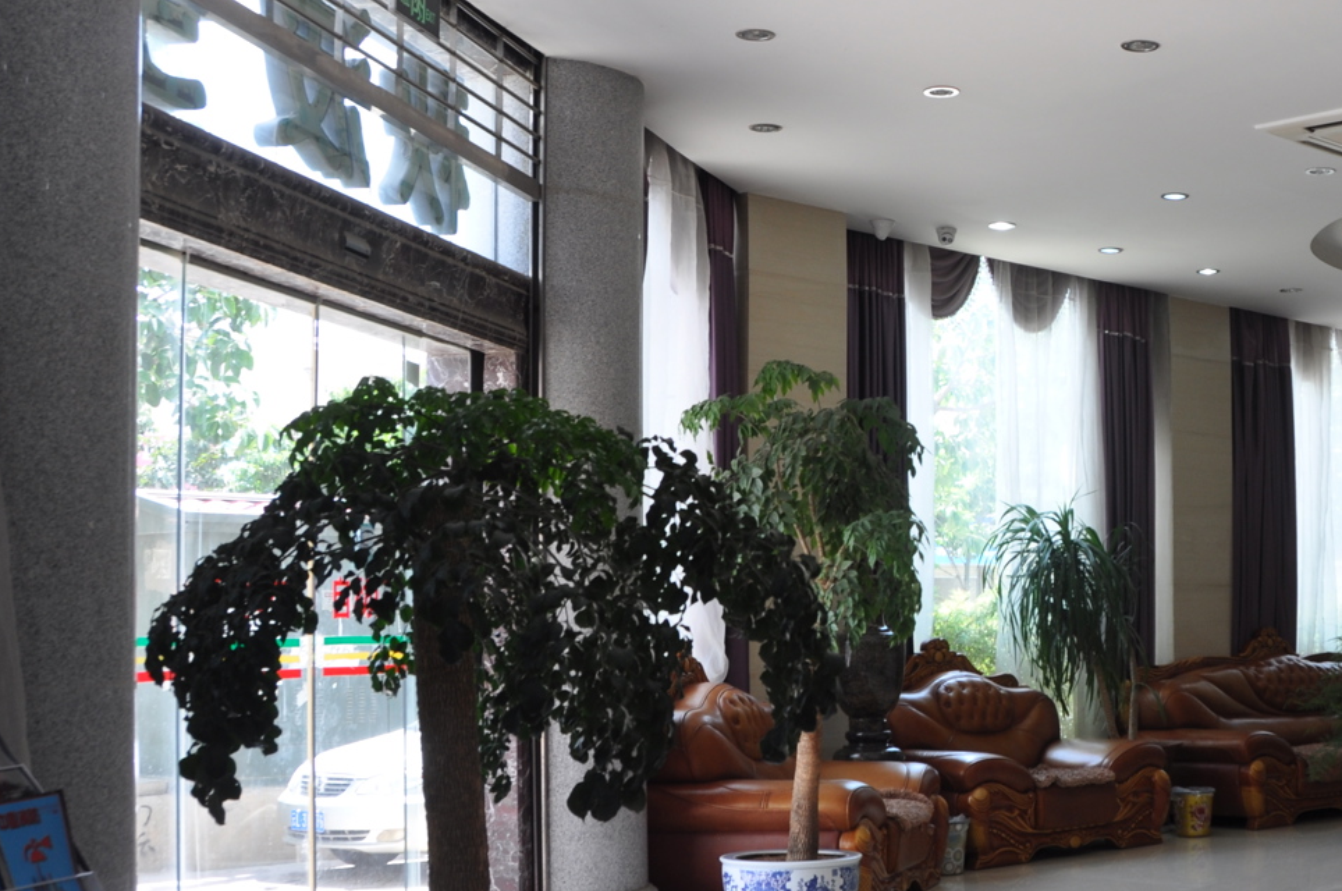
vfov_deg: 24.5
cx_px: 1220
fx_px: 2048
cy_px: 557
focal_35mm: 55
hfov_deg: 34.2
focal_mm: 20
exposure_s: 1/40
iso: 200
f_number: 6.3
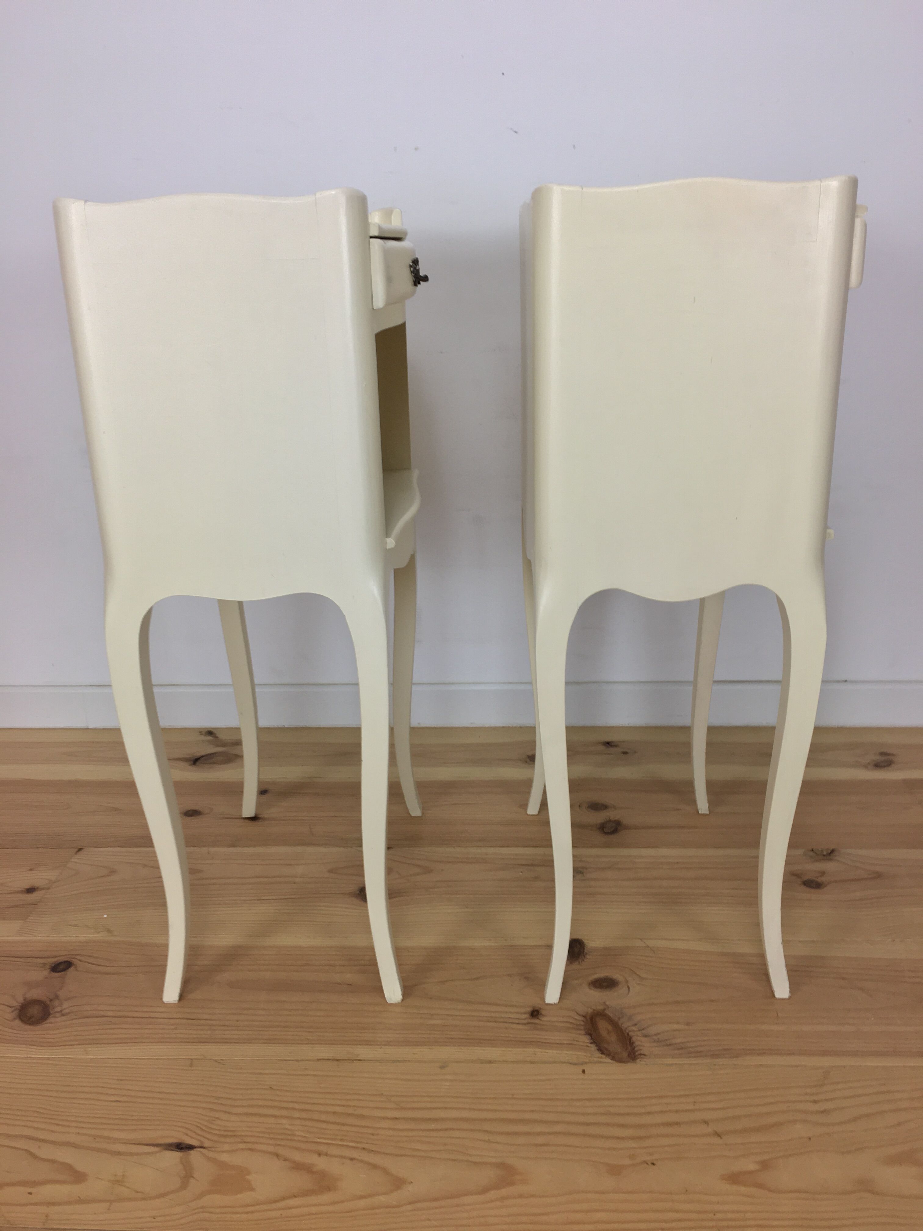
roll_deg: +1.4
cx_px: 462
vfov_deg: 61.7
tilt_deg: -18.9
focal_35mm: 29
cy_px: 616
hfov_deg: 48.2
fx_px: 1031
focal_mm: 4.15
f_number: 2.2
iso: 32
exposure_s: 1/33
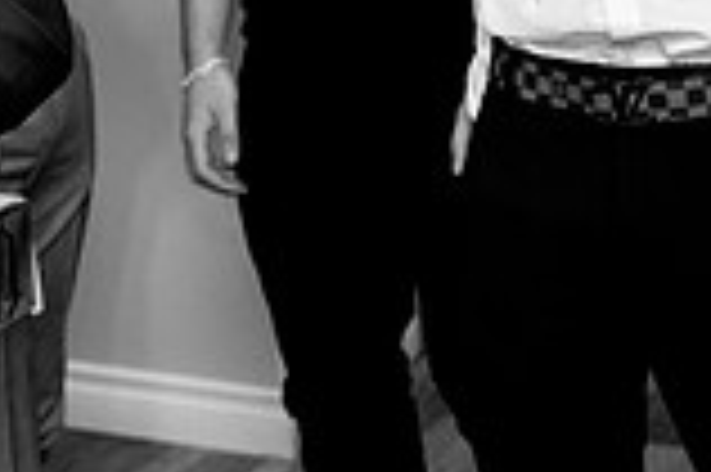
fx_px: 2249
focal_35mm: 114
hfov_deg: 17.9
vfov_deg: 11.3
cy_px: -330
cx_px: 441
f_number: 2.8
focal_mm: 31
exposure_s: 1/160
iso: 1600
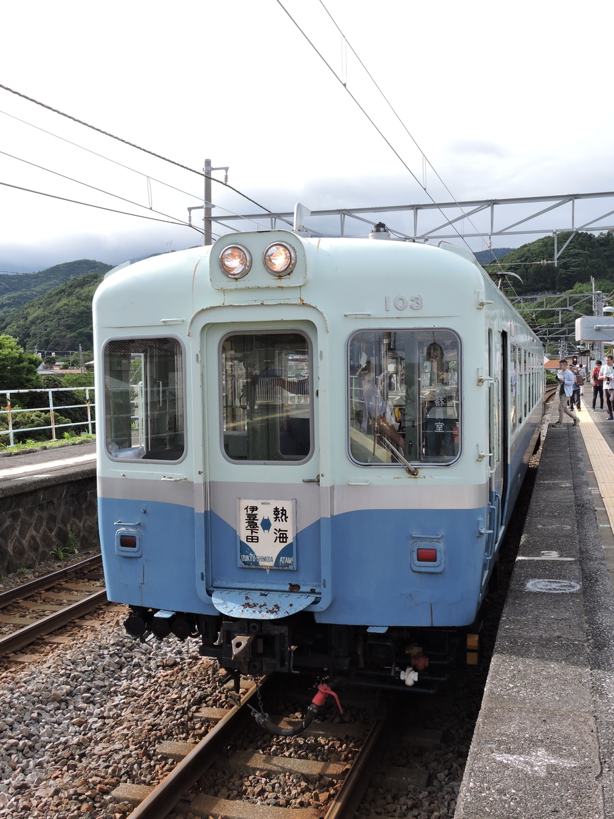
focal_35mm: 35
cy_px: 410
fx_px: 828
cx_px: 307
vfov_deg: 52.6
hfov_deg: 40.7
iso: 100
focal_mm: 6.3
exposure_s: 1/320
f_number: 4.2
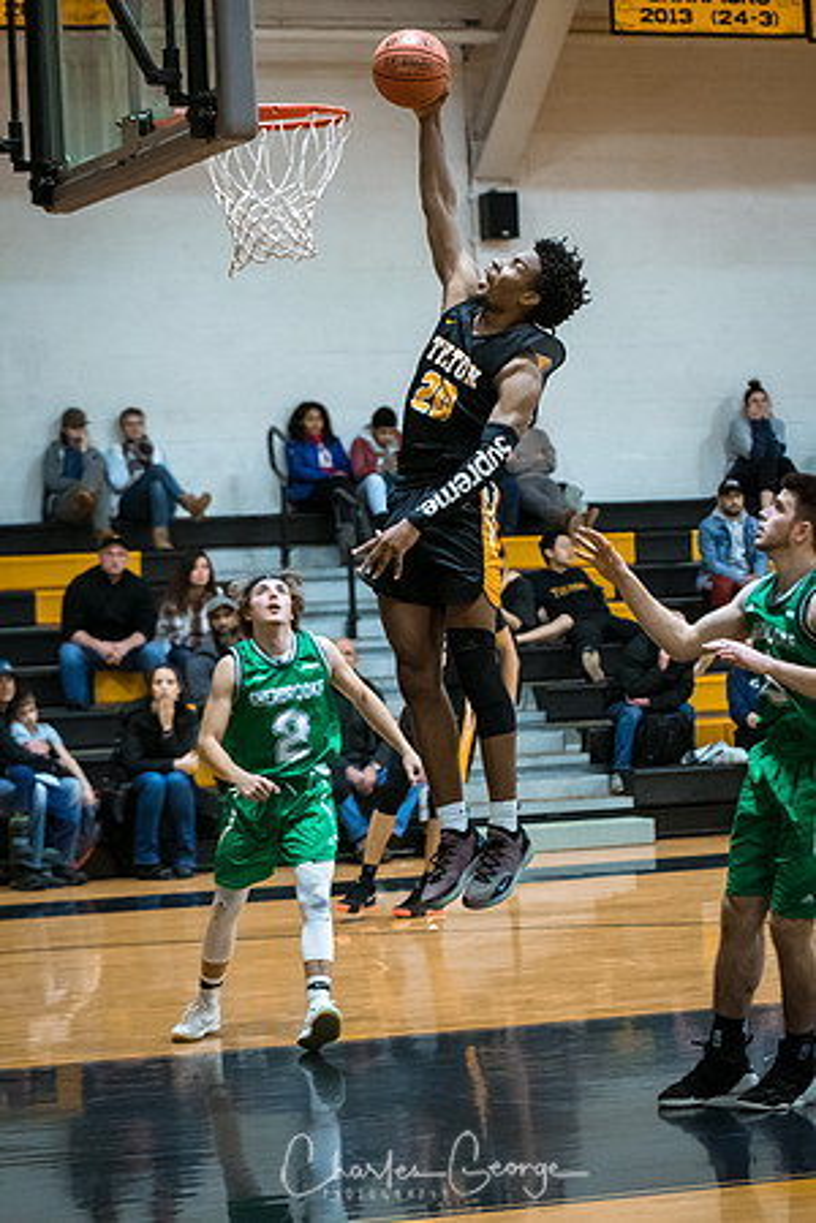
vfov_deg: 19.5
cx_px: 408
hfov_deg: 13.0
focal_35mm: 105
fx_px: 3570
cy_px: 612
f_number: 2.8
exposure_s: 1/400
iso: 3200
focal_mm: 70
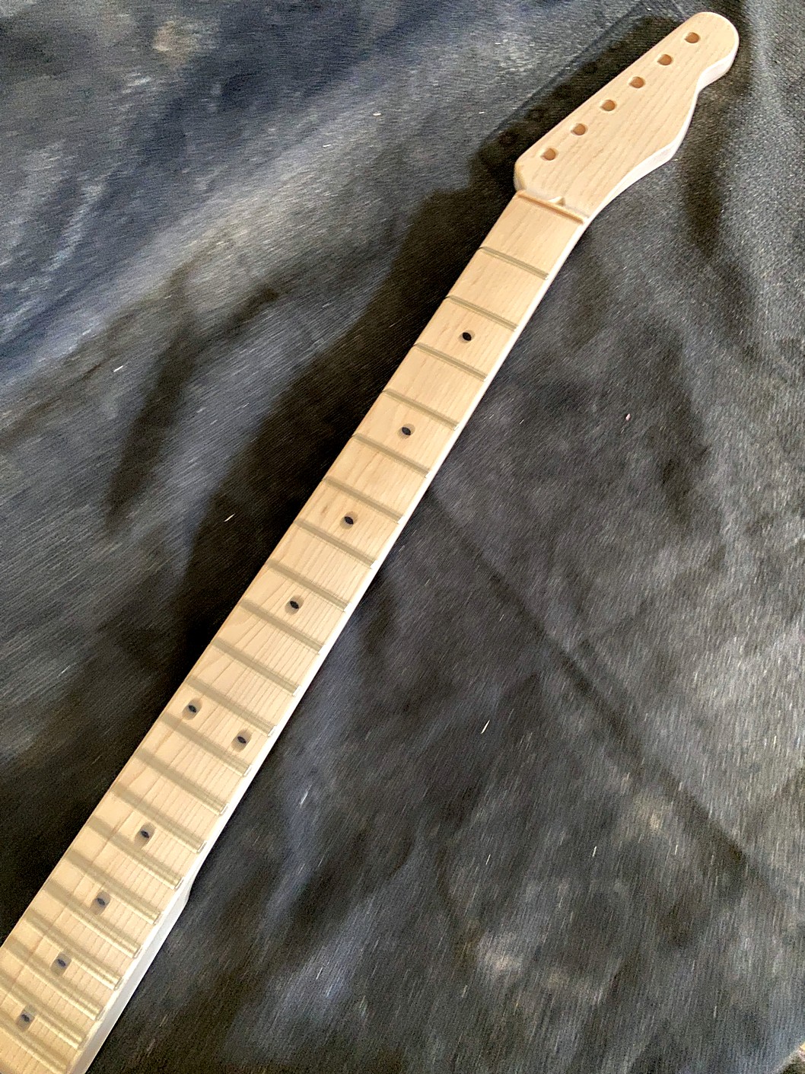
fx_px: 806
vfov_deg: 67.3
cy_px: 537
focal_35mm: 26
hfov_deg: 53.1
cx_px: 402
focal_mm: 4.25
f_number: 1.8
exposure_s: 1/60
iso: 320
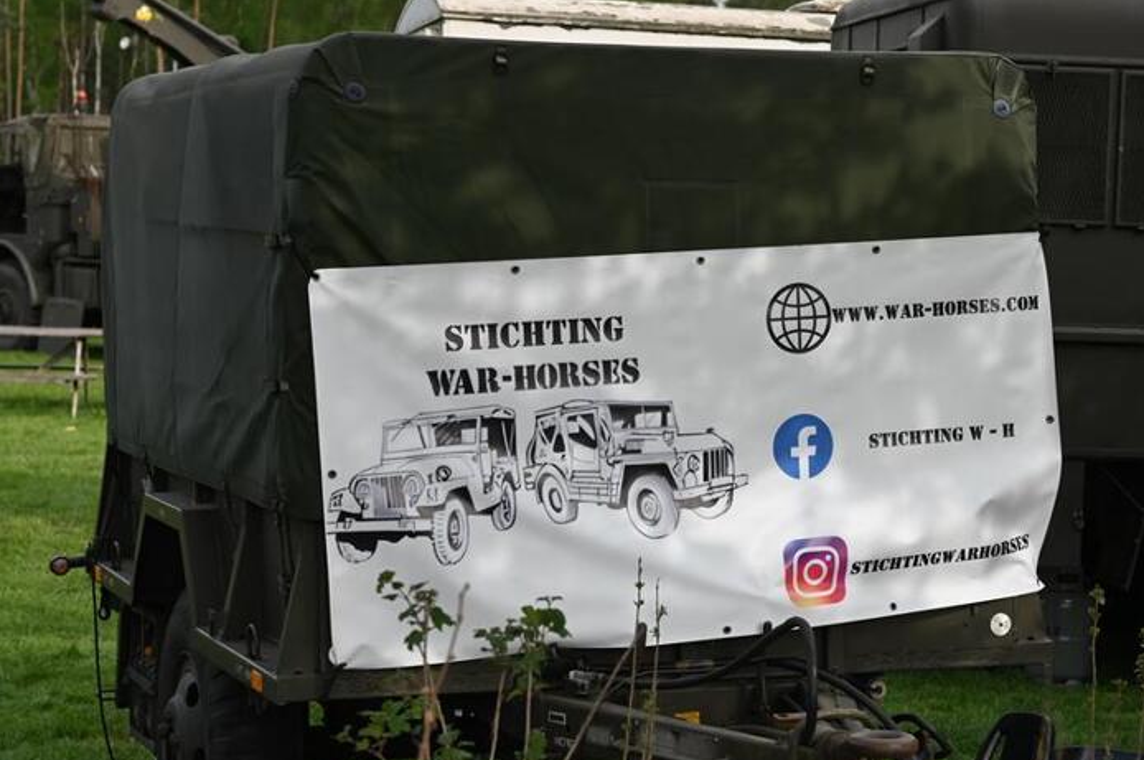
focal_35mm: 100
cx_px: 778
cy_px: 405
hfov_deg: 20.4
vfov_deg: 13.7
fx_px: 3174
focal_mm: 70
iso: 100
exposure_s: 1/250
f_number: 5.6
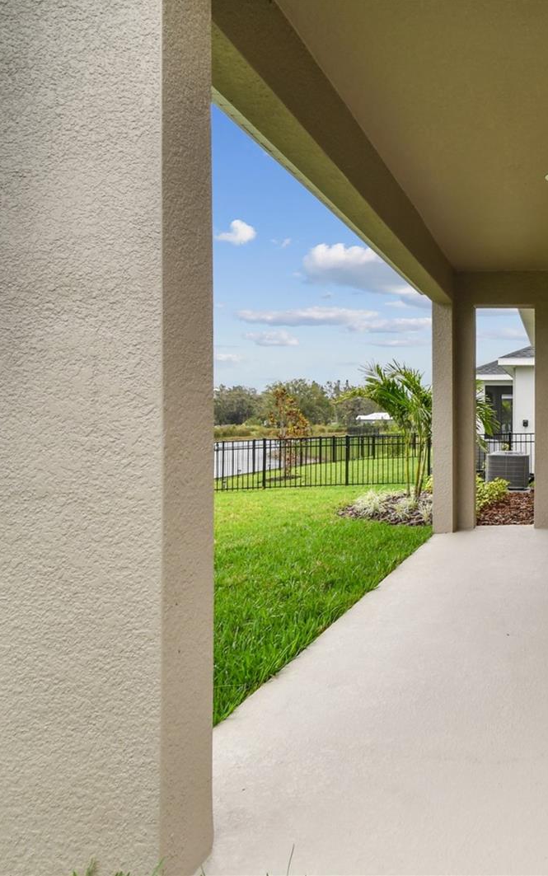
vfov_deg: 77.1
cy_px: 438
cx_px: 563
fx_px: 549
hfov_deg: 44.2
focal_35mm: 23
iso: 100
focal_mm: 10
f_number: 7.1
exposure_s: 1/100
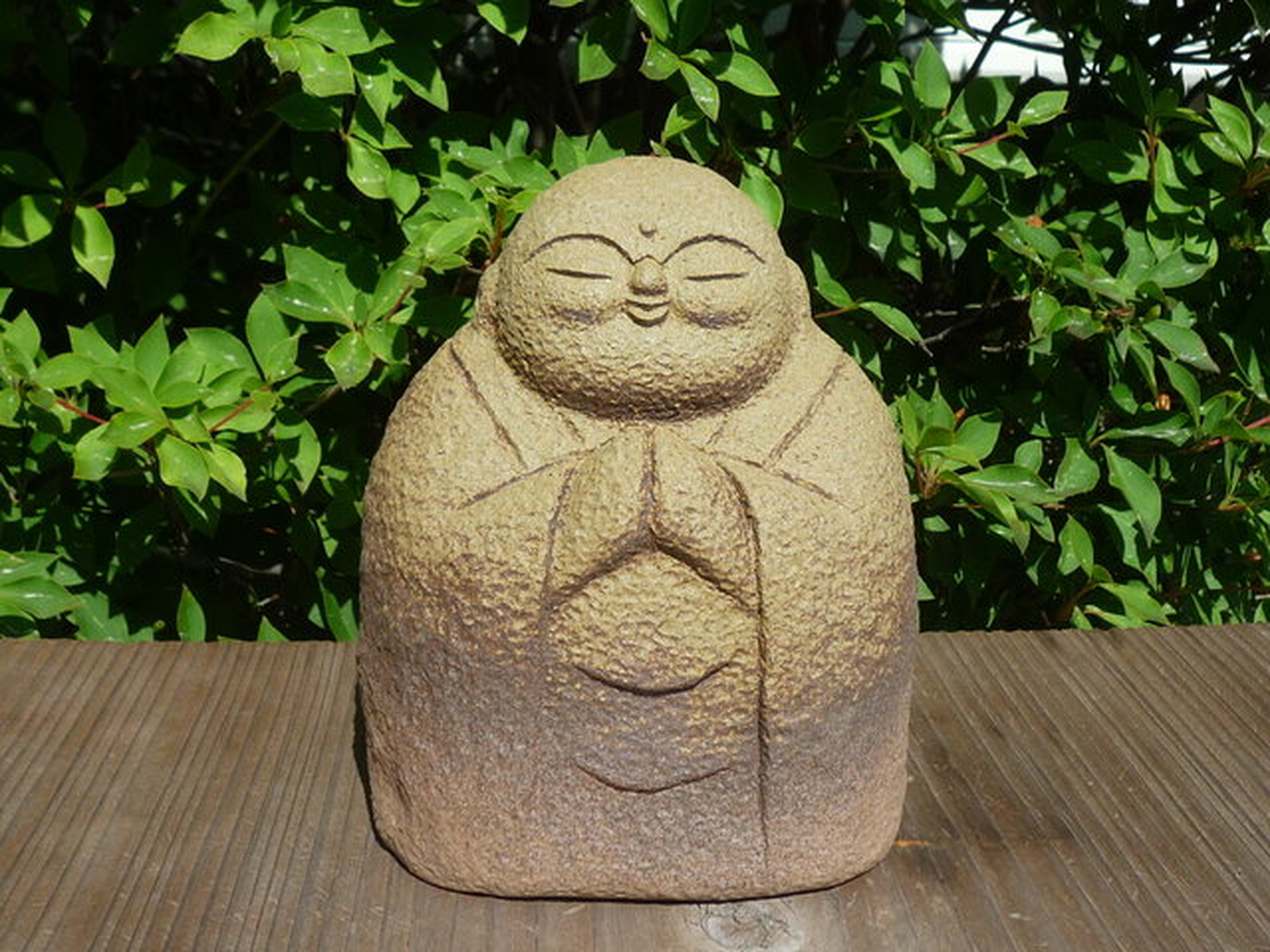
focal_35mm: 43
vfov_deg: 33.6
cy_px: 476
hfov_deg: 43.9
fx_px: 1578
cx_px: 635
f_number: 4
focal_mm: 5.3
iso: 100
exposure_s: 1/800
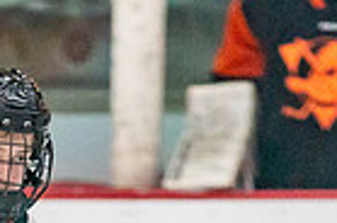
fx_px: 11450
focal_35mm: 1226
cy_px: 549
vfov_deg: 1.1
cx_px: -97
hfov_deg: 1.7
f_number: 2.8
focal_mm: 200
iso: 3200
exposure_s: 1/1250
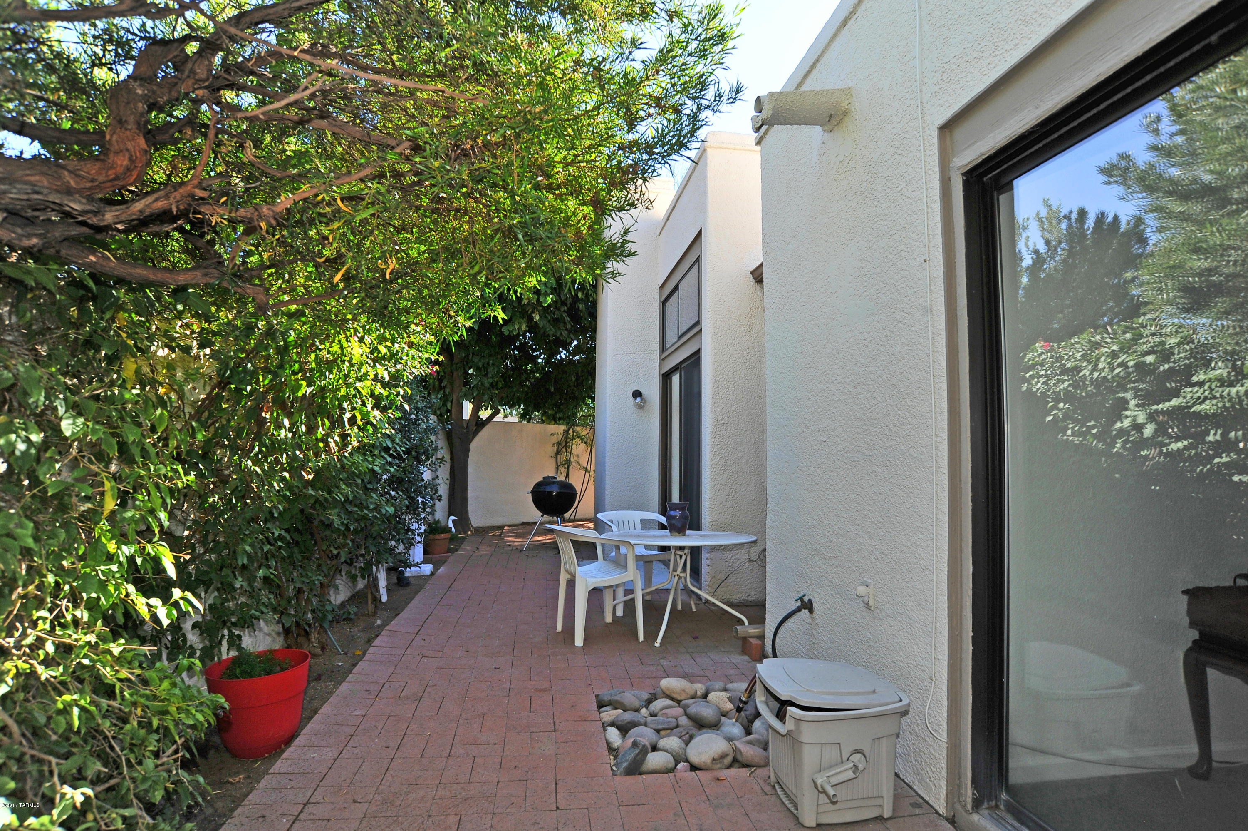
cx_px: 624
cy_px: 416
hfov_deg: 90.0
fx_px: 624
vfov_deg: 67.3
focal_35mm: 18
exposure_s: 1/200
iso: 320
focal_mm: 18
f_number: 9
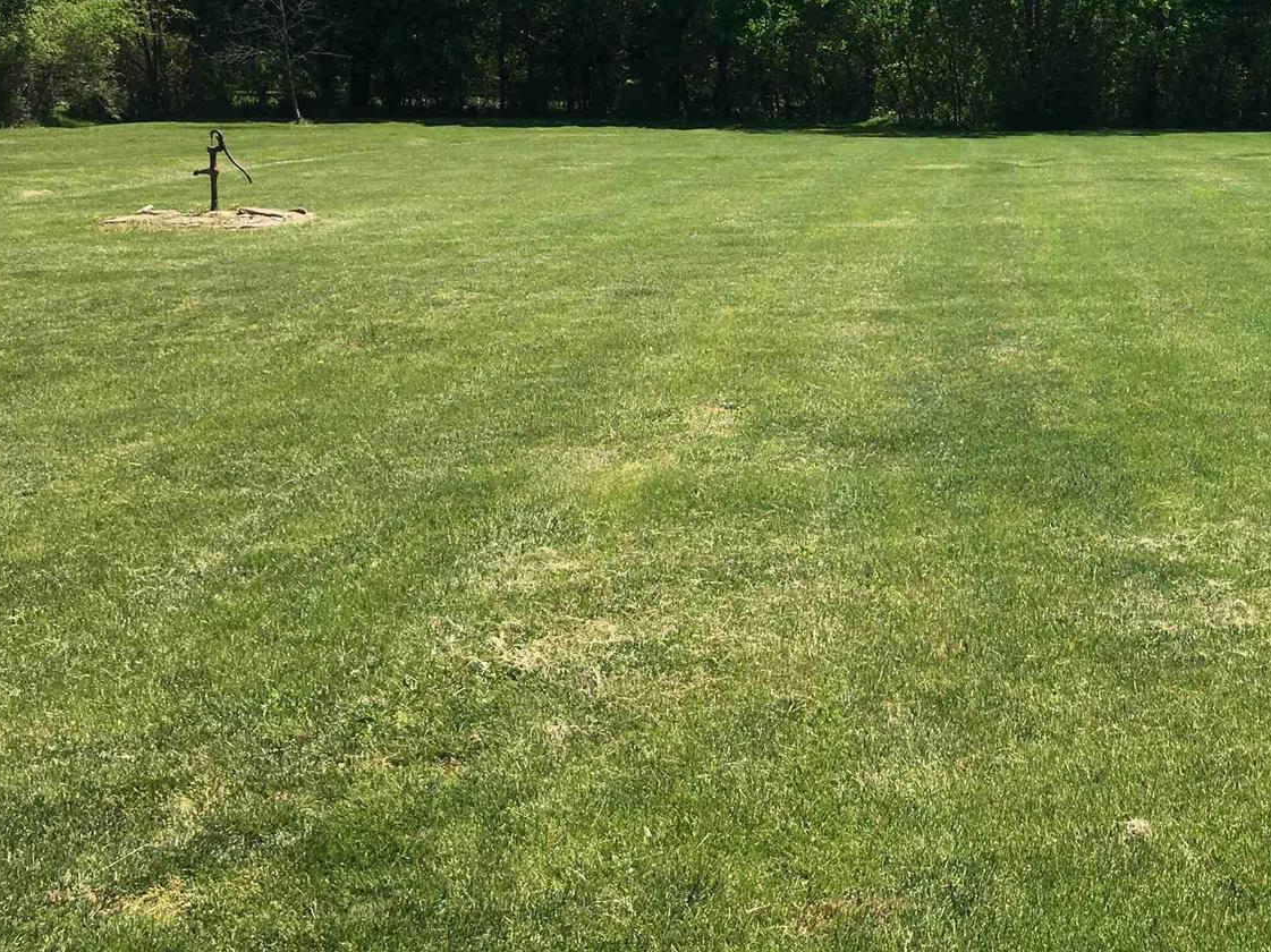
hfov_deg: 34.3
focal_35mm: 53
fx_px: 1945
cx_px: 1133
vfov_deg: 27.1
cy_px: 227
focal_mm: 4.15
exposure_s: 1/1508
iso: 25
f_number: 2.2
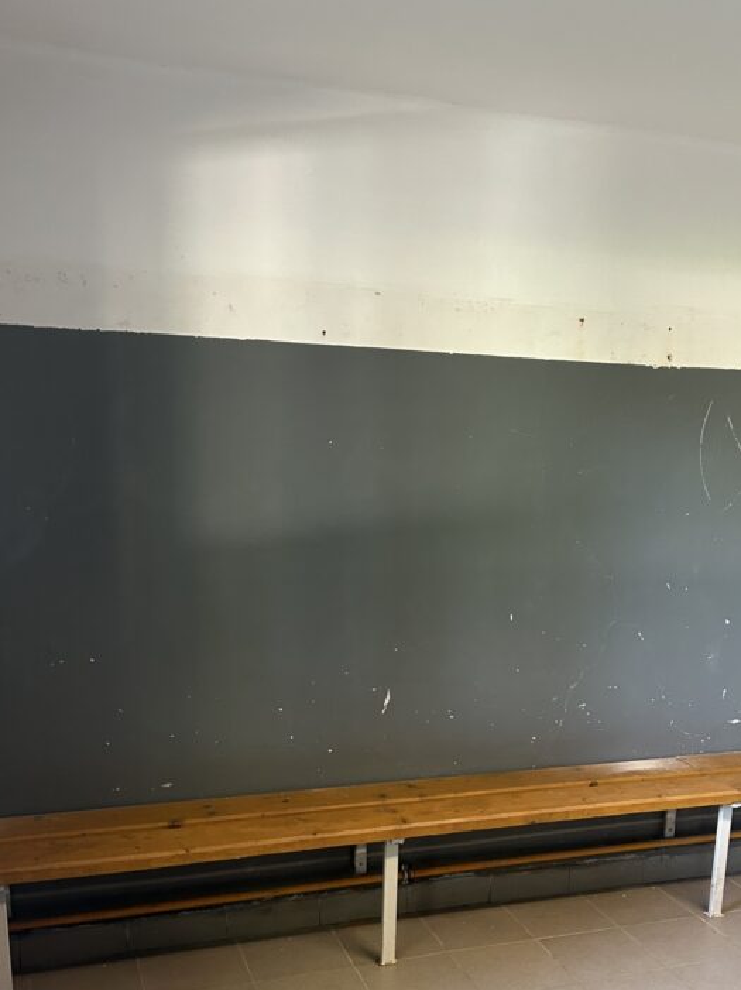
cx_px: 463
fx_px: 1086
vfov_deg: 48.0
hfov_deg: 37.5
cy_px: 675
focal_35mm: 38
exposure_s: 1/50
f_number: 1.5
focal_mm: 5.7
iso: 250
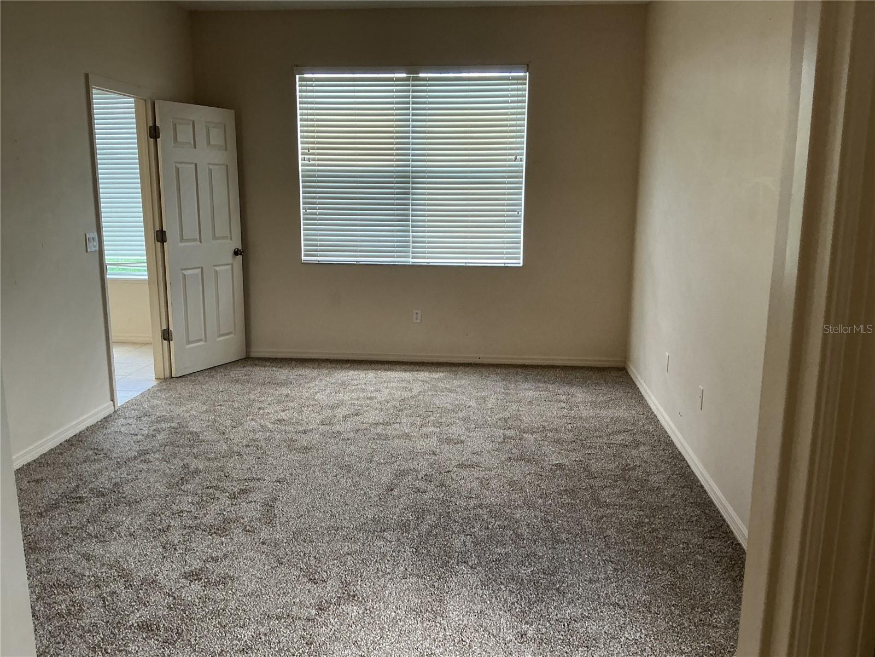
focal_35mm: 29
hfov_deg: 61.7
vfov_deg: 48.2
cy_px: 328
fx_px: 733
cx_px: 438
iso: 80
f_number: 1.8
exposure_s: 1/50
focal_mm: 3
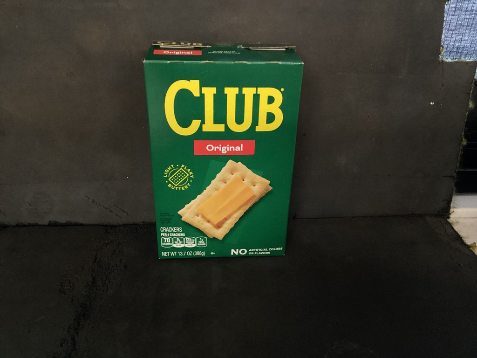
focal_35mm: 31
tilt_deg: -30.8
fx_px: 427
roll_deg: -1.8
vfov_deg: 45.4
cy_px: 179
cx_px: 238
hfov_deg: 58.4
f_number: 2.4
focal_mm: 3.3
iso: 400
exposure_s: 1/40
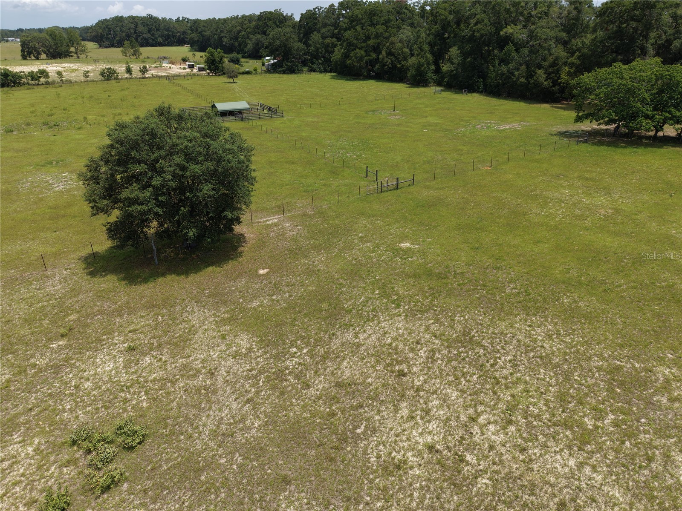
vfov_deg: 56.8
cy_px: 256
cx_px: 341
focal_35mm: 24
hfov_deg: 71.6
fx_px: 473
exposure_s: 1/400
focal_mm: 8.67
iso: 100
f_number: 1.8
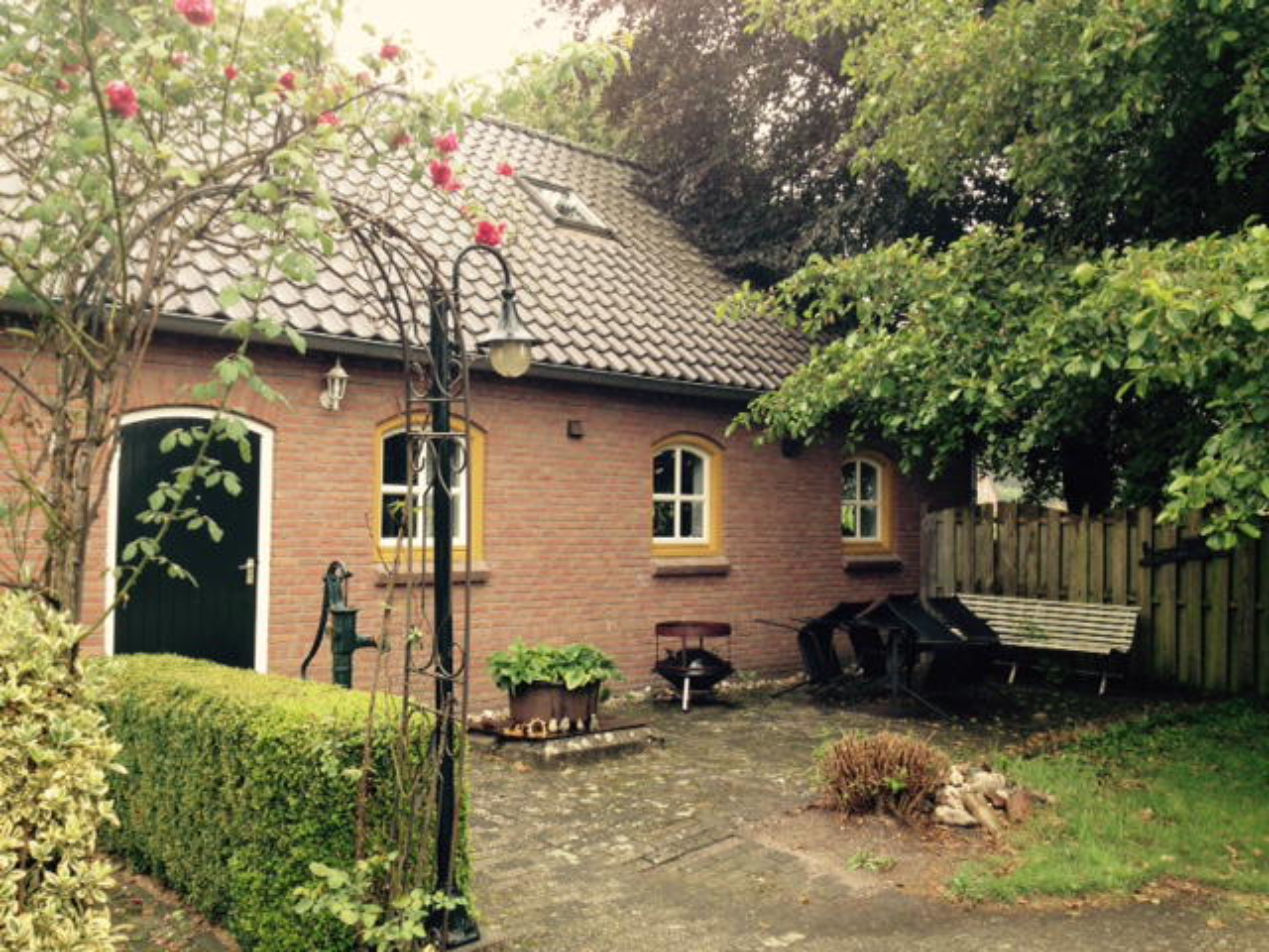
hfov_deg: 52.6
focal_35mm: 35
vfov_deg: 40.7
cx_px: 634
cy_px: 476
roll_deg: -1.9
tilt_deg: +1.4
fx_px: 1283
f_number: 2.4
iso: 50
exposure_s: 1/120
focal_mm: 4.28
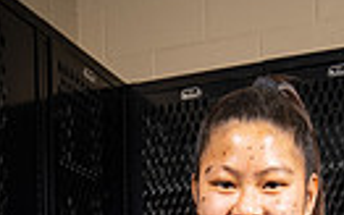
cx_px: 263
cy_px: 532
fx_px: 919
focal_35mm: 98
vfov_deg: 11.0
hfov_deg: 21.0
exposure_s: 1/125
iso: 100
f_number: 8
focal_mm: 28
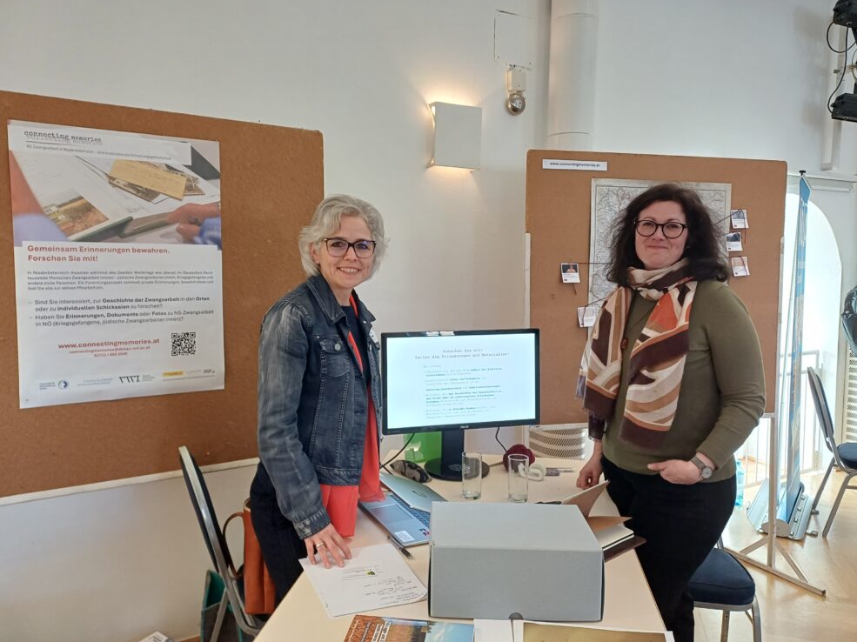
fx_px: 643
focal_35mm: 26
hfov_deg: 67.3
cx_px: 418
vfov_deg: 53.0
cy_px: 311
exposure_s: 1/50
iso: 320
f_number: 1.8
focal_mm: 4.65
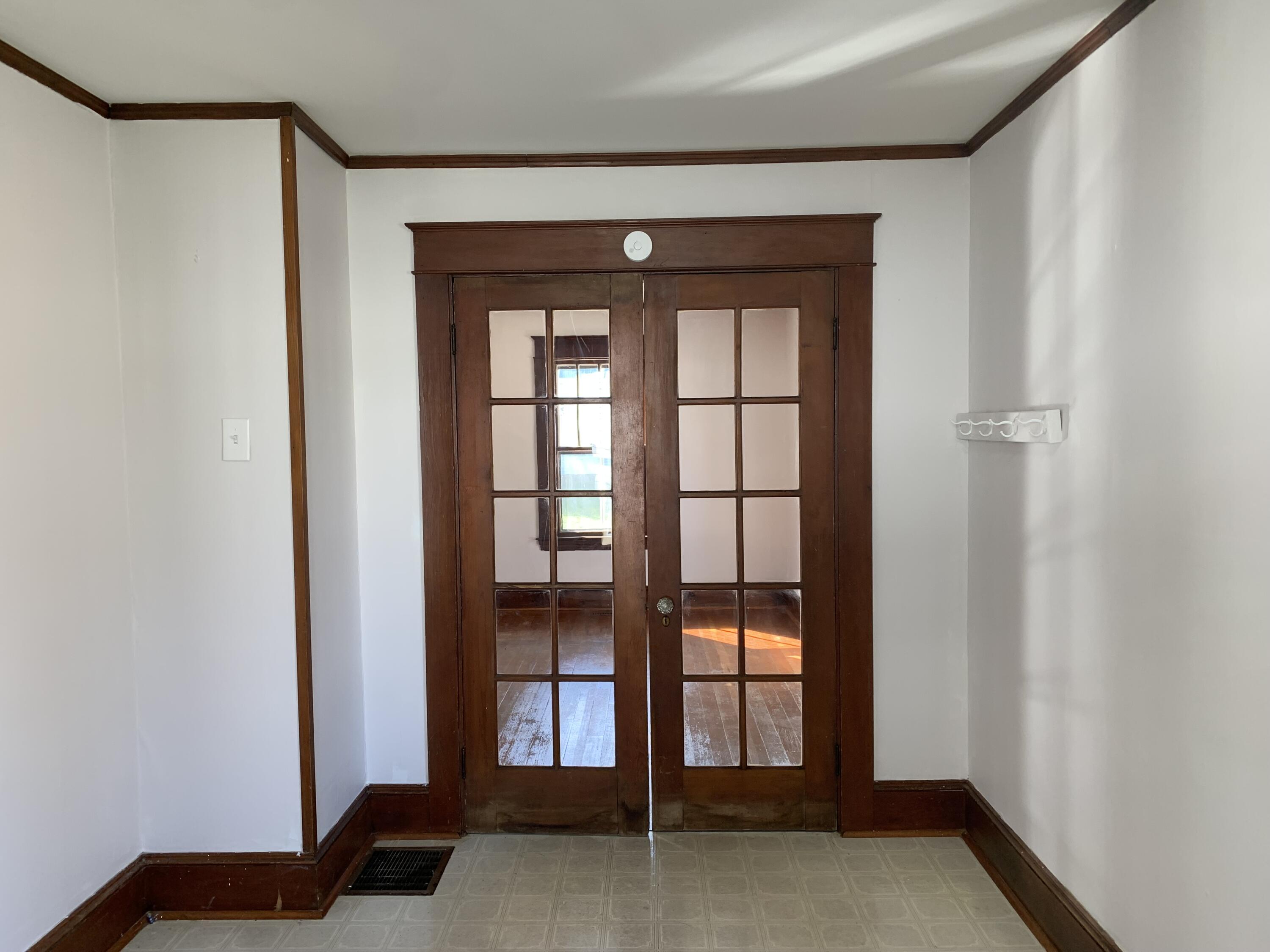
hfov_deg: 67.3
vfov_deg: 53.1
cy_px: 476
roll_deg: -0.1
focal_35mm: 26
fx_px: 954
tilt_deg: -6.1
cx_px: 635
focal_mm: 4.25
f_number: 1.8
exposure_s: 1/120
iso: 80
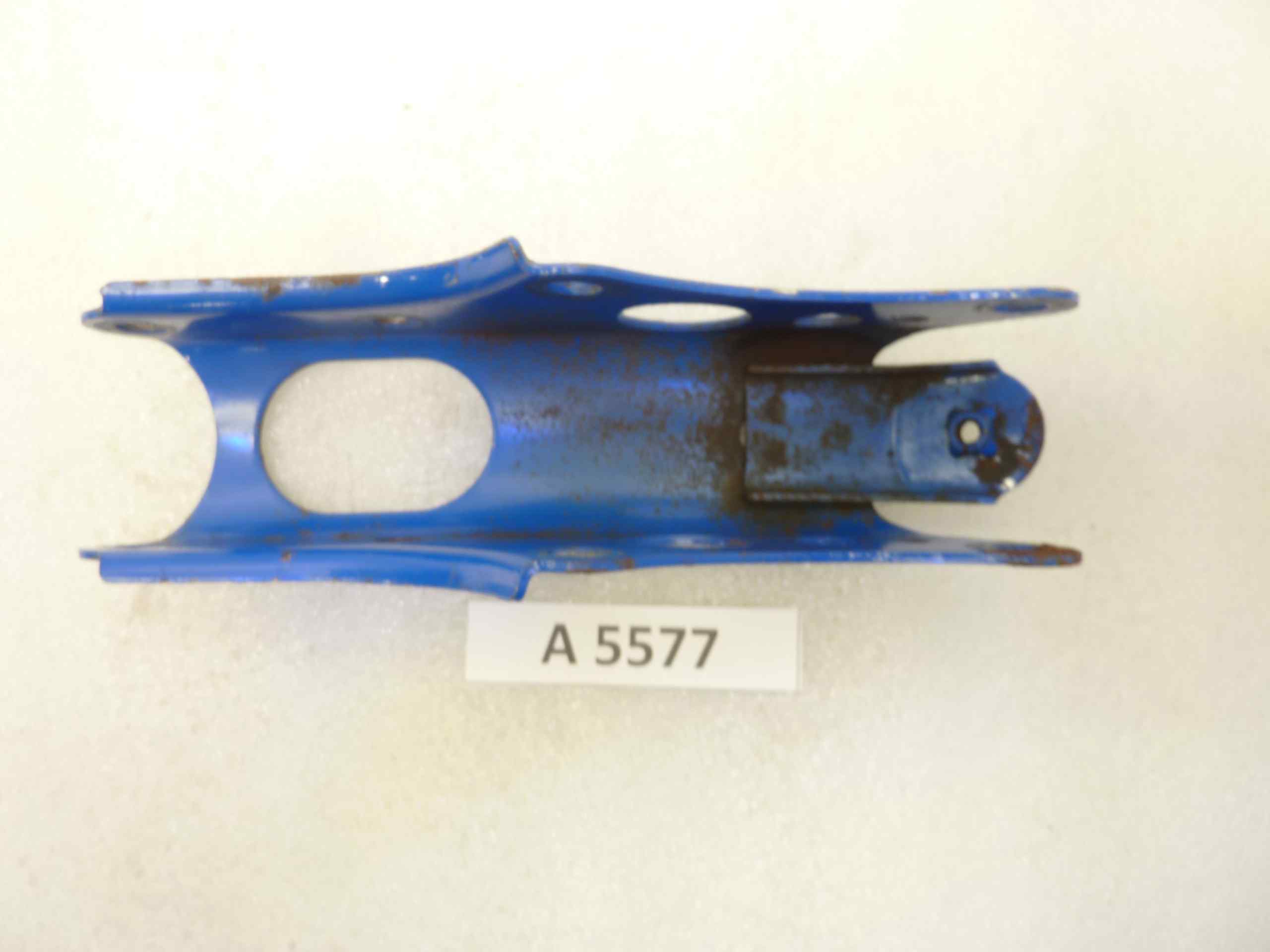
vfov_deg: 54.9
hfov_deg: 69.4
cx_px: 635
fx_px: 917
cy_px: 476
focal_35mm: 25
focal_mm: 4.1
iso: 80
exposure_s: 1/8
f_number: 3.3
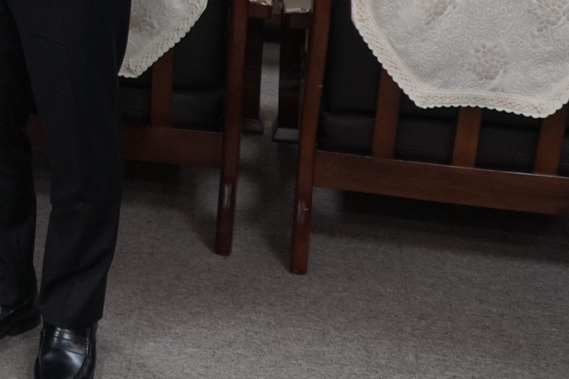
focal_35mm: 86
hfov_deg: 22.0
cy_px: -176
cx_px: -100
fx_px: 1359
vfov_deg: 14.8
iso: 1000
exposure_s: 1/160
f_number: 4
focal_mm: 18
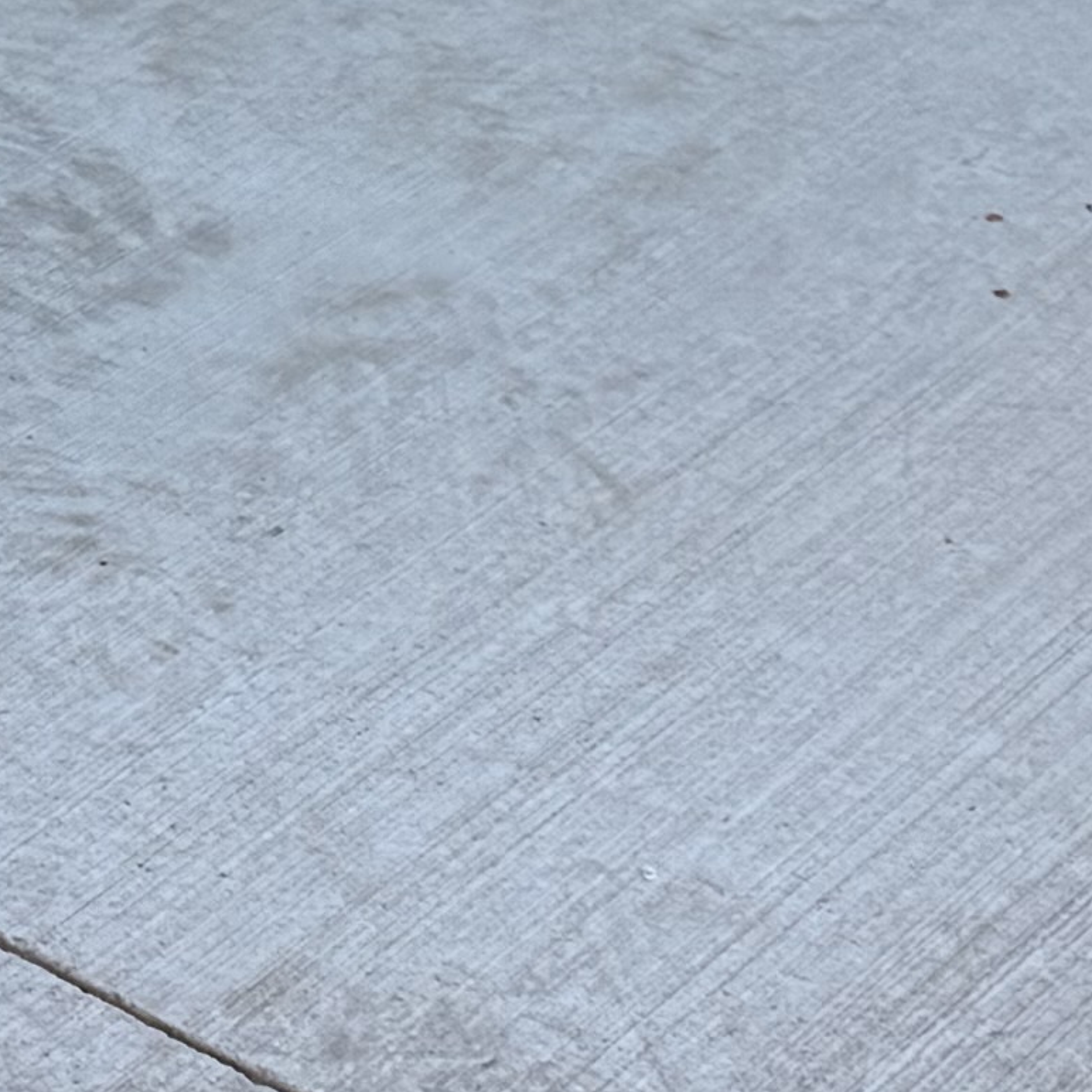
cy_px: -1274
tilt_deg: -12.0
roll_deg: +1.6
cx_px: -1475
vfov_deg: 10.1
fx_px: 5603
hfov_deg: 9.9
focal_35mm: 157
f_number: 1.78
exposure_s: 1/788
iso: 100
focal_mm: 6.76
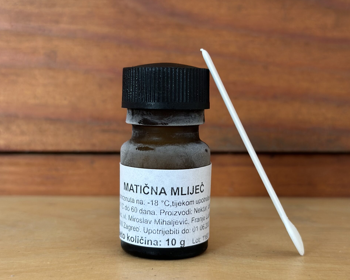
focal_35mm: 63
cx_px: 175
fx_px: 653
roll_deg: -0.9
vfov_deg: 24.2
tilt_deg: -7.3
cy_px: 167
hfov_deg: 30.0
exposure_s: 1/65
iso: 125
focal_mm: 6.86
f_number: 1.78
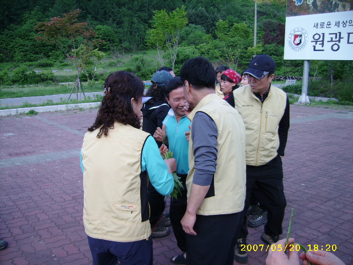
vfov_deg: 40.7
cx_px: 176
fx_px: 357
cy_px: 132
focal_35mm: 35
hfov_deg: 52.6
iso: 100
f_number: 2.8
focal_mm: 5.95
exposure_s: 1/176
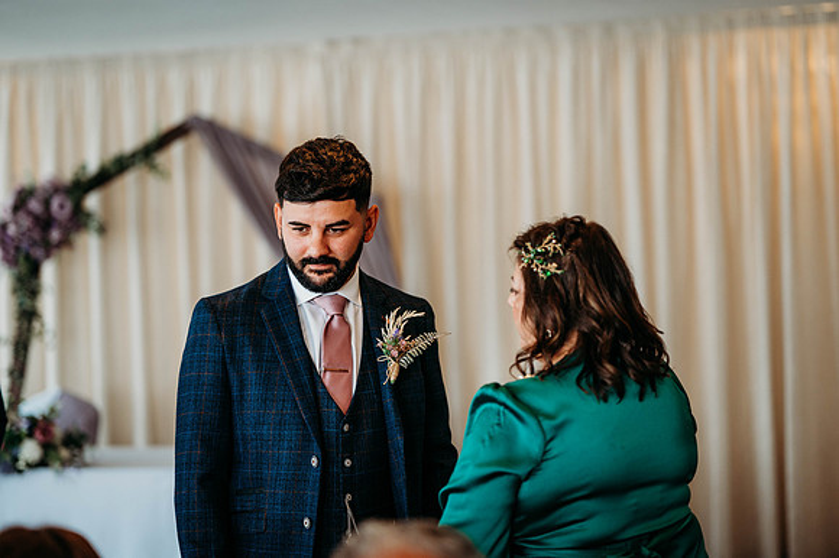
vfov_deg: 16.1
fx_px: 1980
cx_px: 420
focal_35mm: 85
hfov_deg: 23.9
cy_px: 279
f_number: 2
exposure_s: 1/200
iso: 800
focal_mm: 85
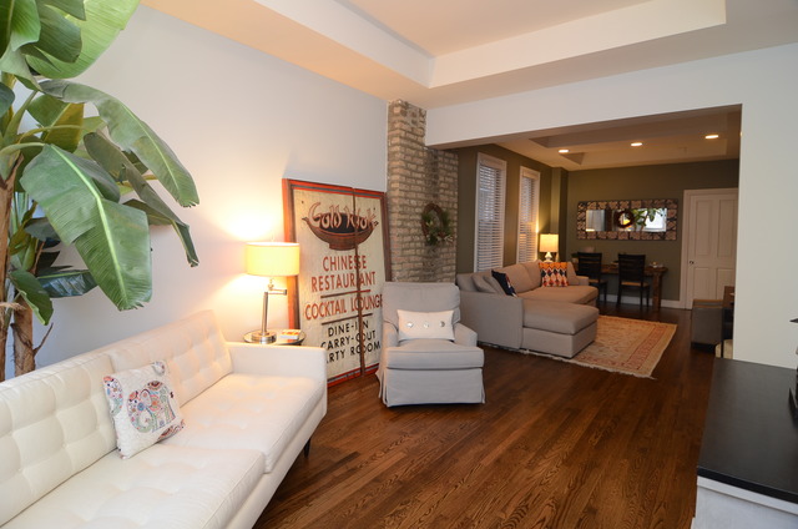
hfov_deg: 90.1
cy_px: 264
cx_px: 399
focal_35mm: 18
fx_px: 398
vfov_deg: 67.2
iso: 320
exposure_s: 1/10
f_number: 5.6
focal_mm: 12
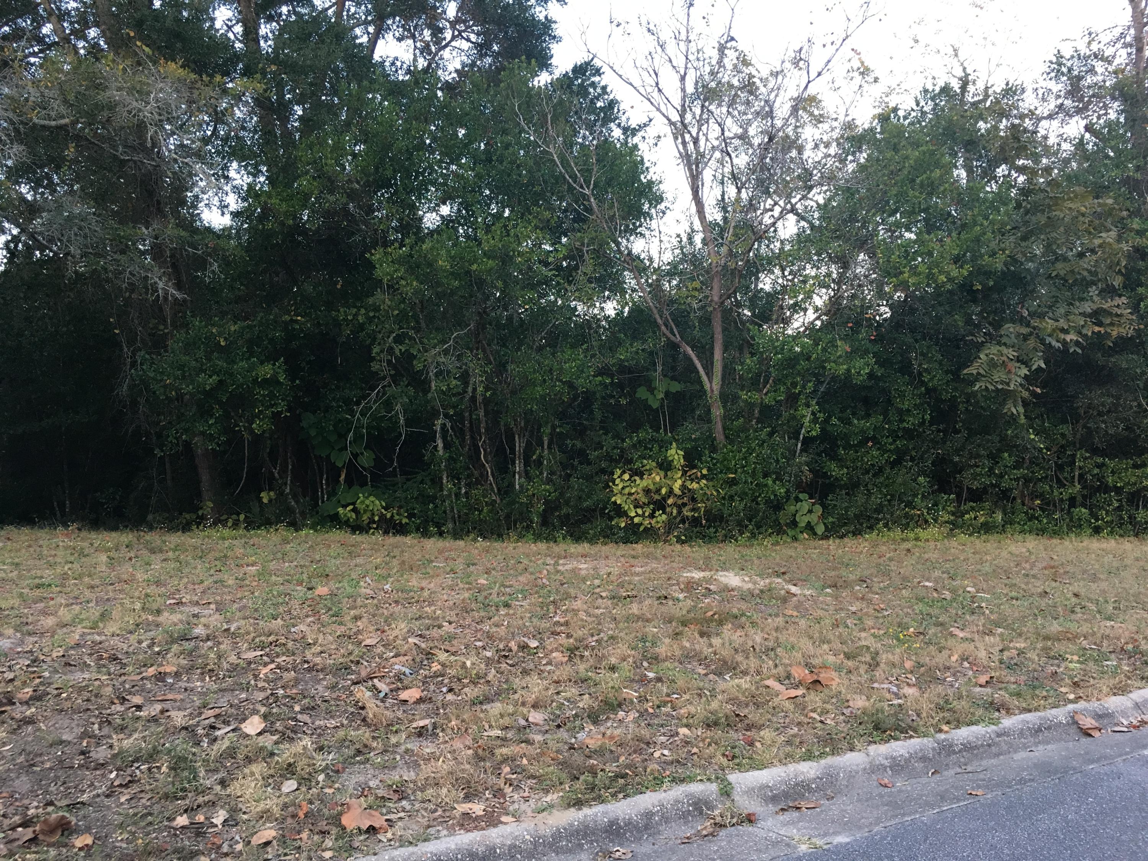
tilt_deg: +1.9
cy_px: 430
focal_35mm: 29
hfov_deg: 61.7
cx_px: 574
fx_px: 962
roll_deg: +1.6
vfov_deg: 48.2
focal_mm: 4.15
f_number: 2.2
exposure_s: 1/30
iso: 40
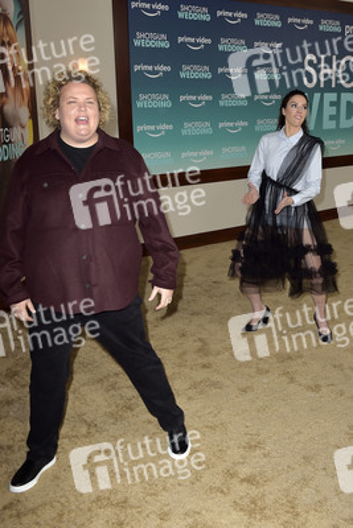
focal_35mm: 32
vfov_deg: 58.7
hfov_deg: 41.1
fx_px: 470
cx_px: 176
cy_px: 264
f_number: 6.3
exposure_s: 1/250
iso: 400
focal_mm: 32
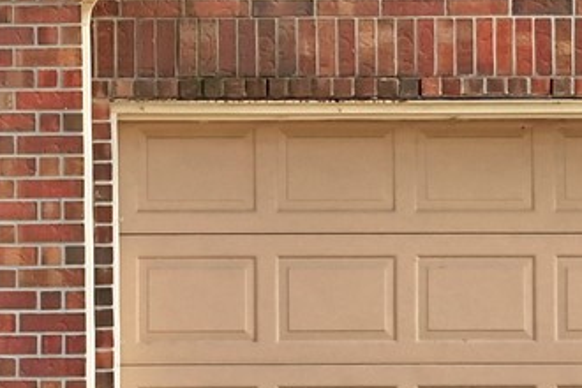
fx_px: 1487
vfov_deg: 14.8
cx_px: -51
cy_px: 93
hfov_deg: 21.1
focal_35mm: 92
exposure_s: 1/50
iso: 400
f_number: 10
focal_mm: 14
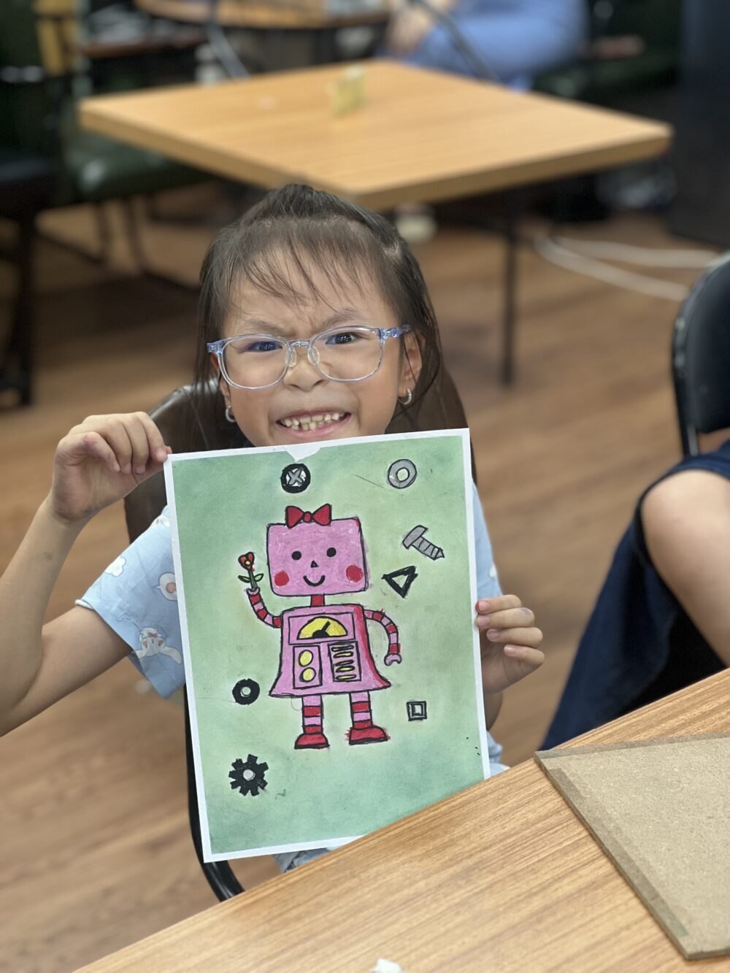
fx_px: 2165
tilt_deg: -21.8
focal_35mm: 77
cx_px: 365
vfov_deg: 25.3
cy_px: 486
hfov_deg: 19.1
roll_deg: -2.6
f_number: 2.8
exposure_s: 1/50
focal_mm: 9
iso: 125
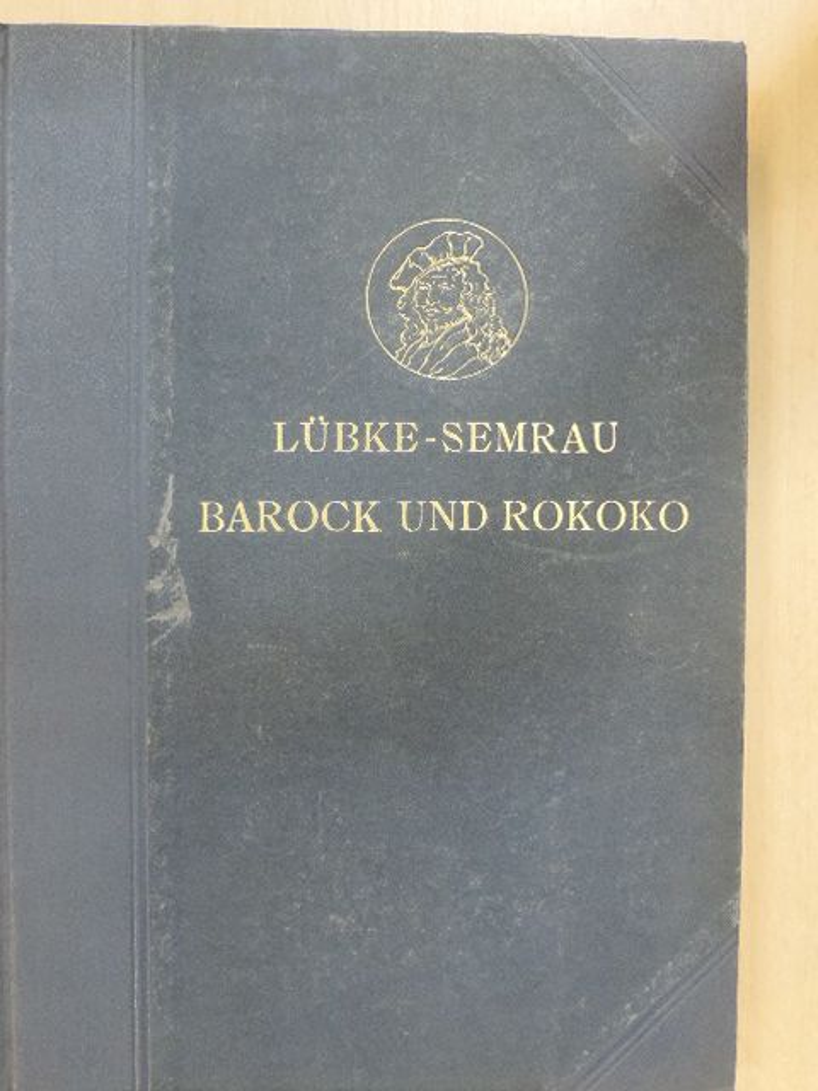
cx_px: 409
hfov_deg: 36.0
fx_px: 1260
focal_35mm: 40
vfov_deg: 46.8
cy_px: 546
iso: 800
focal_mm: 7.1
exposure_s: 1/8
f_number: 4.2
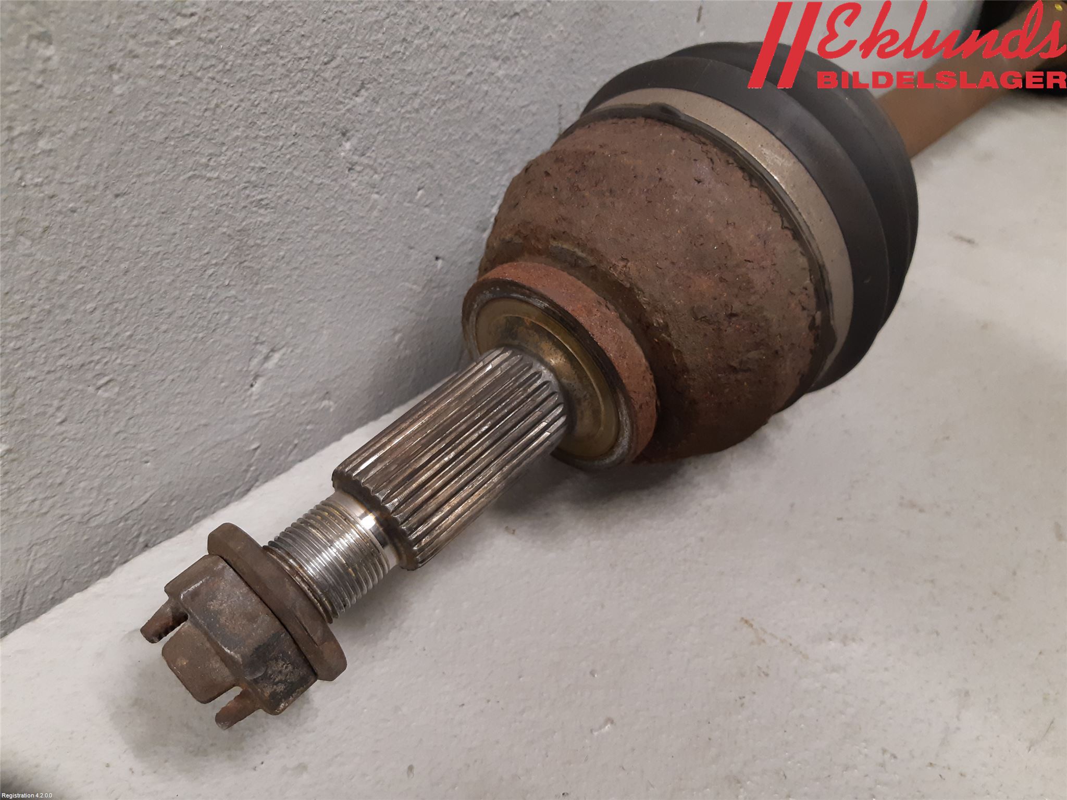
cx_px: 534
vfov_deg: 53.1
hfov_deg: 67.3
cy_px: 400
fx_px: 801
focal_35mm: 26
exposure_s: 1/50
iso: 200
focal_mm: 3.93
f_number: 1.7
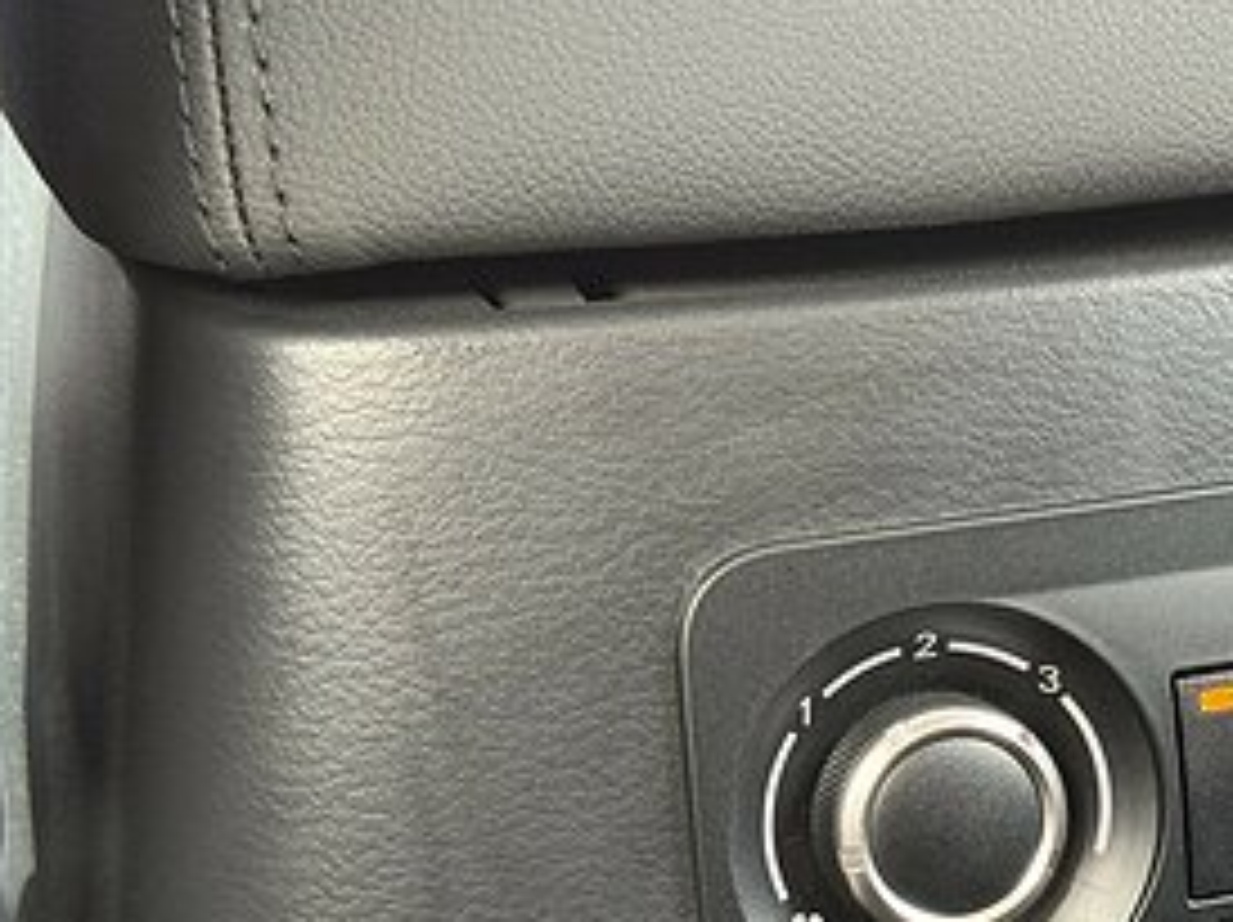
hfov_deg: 19.9
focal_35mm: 96
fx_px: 3416
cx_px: 1192
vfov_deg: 15.3
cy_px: 652
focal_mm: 6.76
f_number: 1.78
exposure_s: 1/60
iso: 125
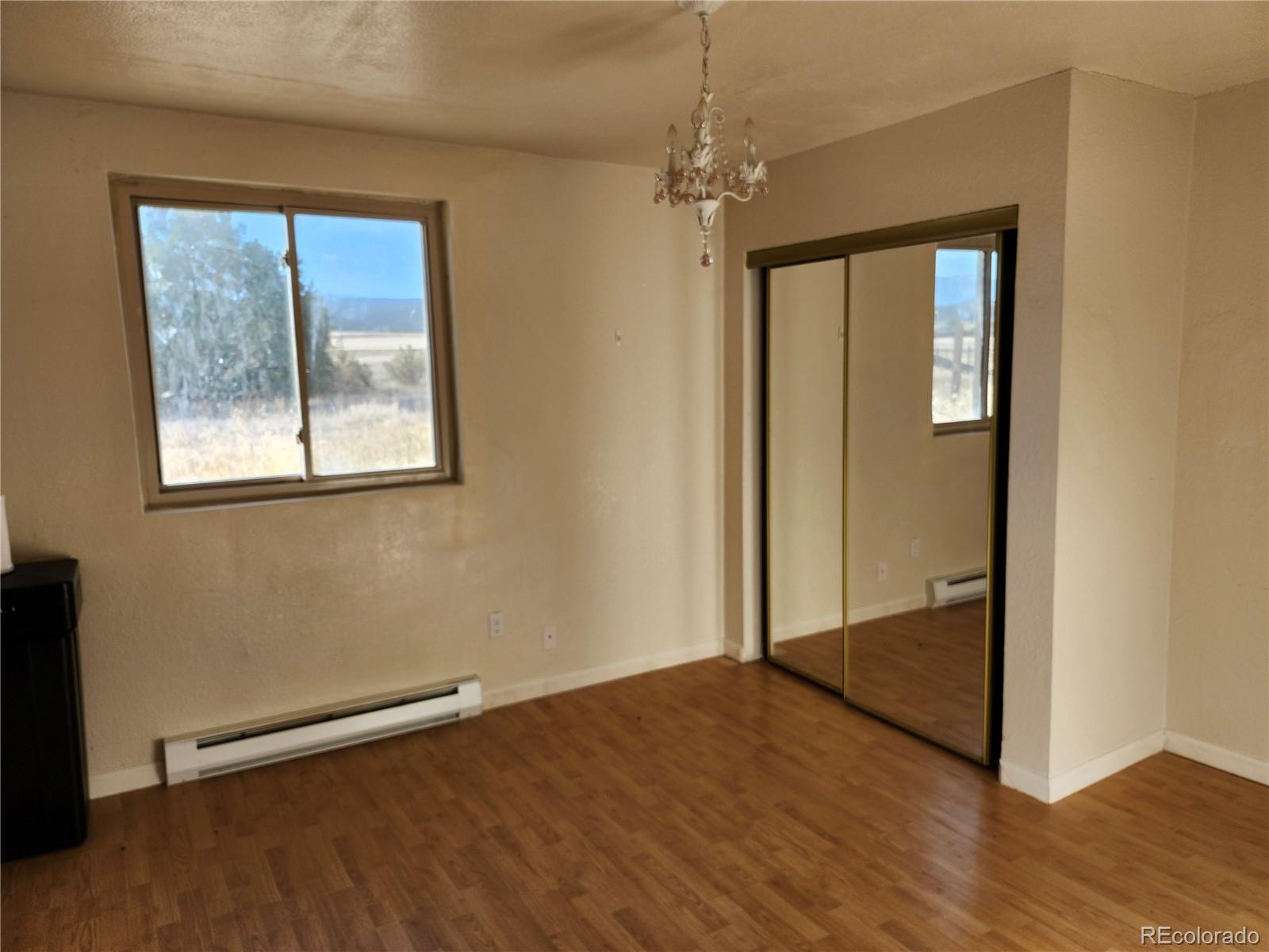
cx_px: 634
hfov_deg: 73.9
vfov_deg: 58.9
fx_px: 843
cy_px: 476
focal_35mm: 23
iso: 25
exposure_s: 1/197
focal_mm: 5.54
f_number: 1.8
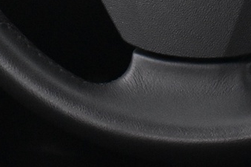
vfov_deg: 6.8
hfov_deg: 10.6
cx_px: 198
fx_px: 1348
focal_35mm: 193
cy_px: -183
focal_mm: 27
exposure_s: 1/25
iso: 3200
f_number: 4
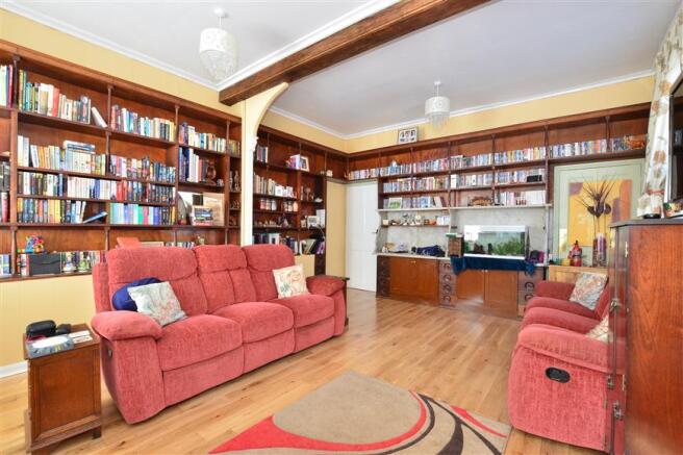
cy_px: 228
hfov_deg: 100.4
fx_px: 284
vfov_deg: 77.3
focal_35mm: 15
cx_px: 342
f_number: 10
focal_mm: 10
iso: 640
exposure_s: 1/13
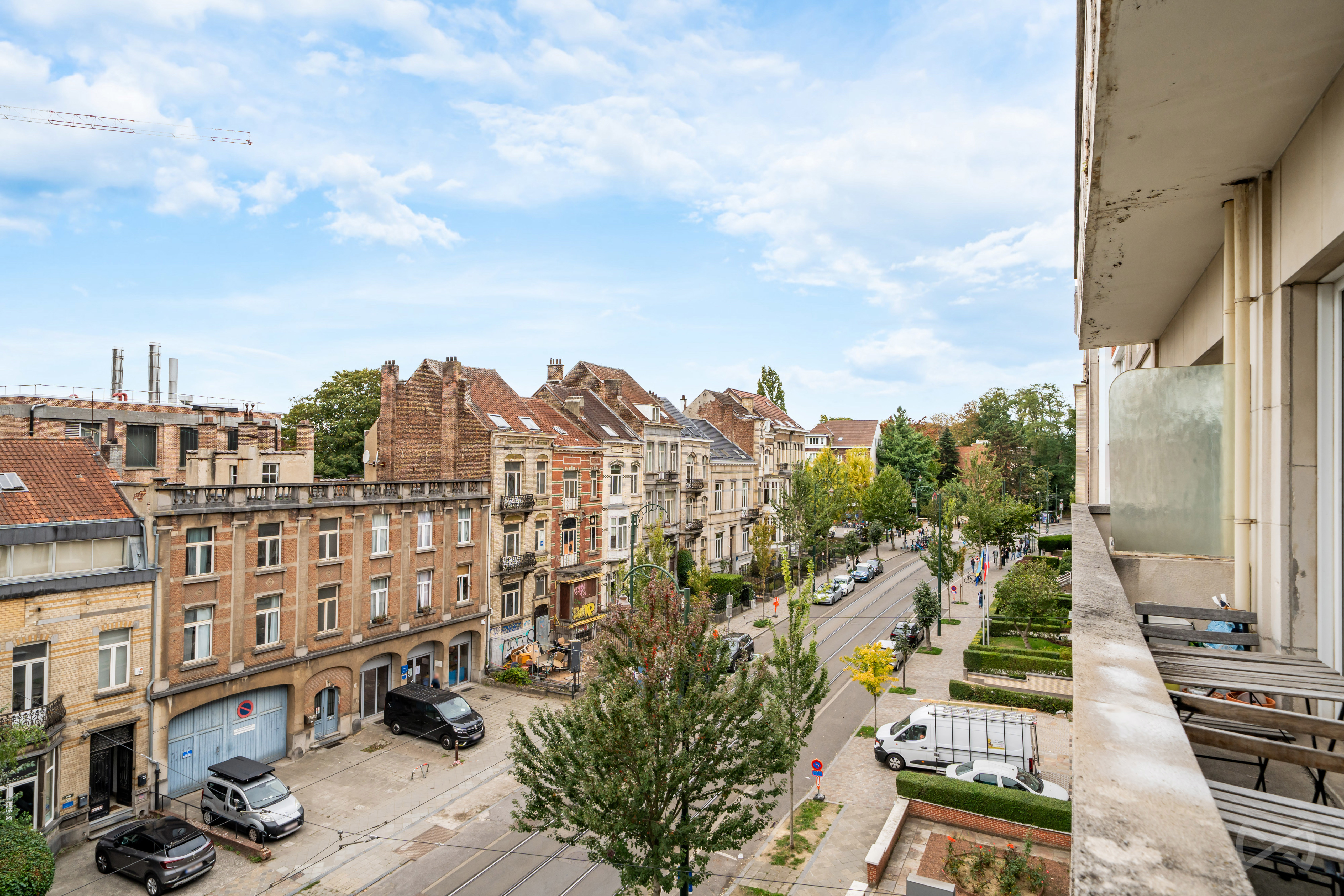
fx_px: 709
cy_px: 448
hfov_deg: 86.9
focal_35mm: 19
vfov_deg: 64.6
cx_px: 672
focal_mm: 19
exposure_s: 1/125
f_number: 10
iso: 100
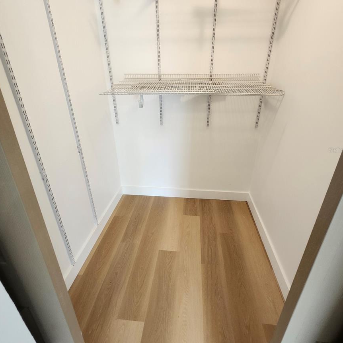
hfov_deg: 87.4
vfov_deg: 87.0
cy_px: 150
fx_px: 179
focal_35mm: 16
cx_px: 178
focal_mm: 1.74
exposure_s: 1/60
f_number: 2.2
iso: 160
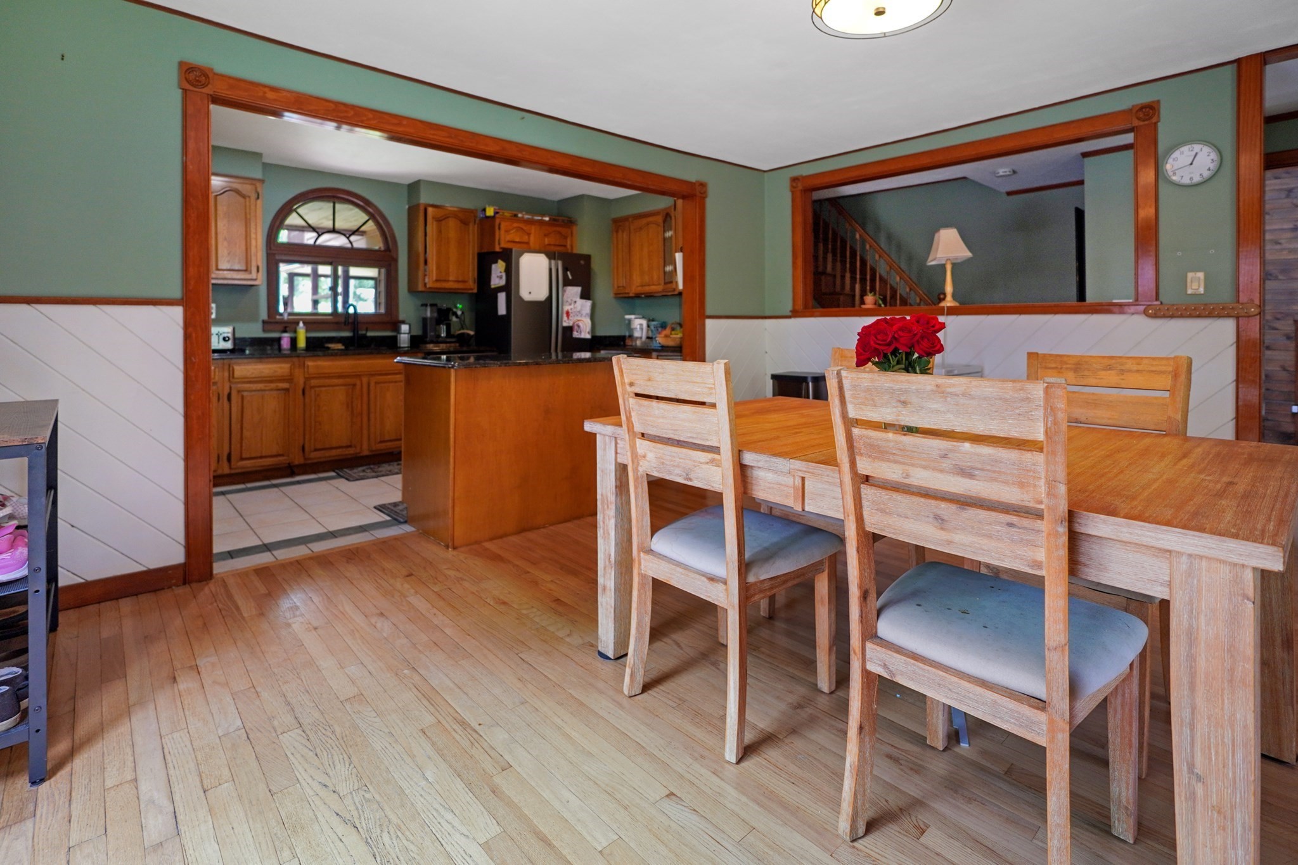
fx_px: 595
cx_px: 649
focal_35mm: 16
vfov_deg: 72.0
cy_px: 432
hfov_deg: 95.0
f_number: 1.8
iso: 160
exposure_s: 1/80
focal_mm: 11
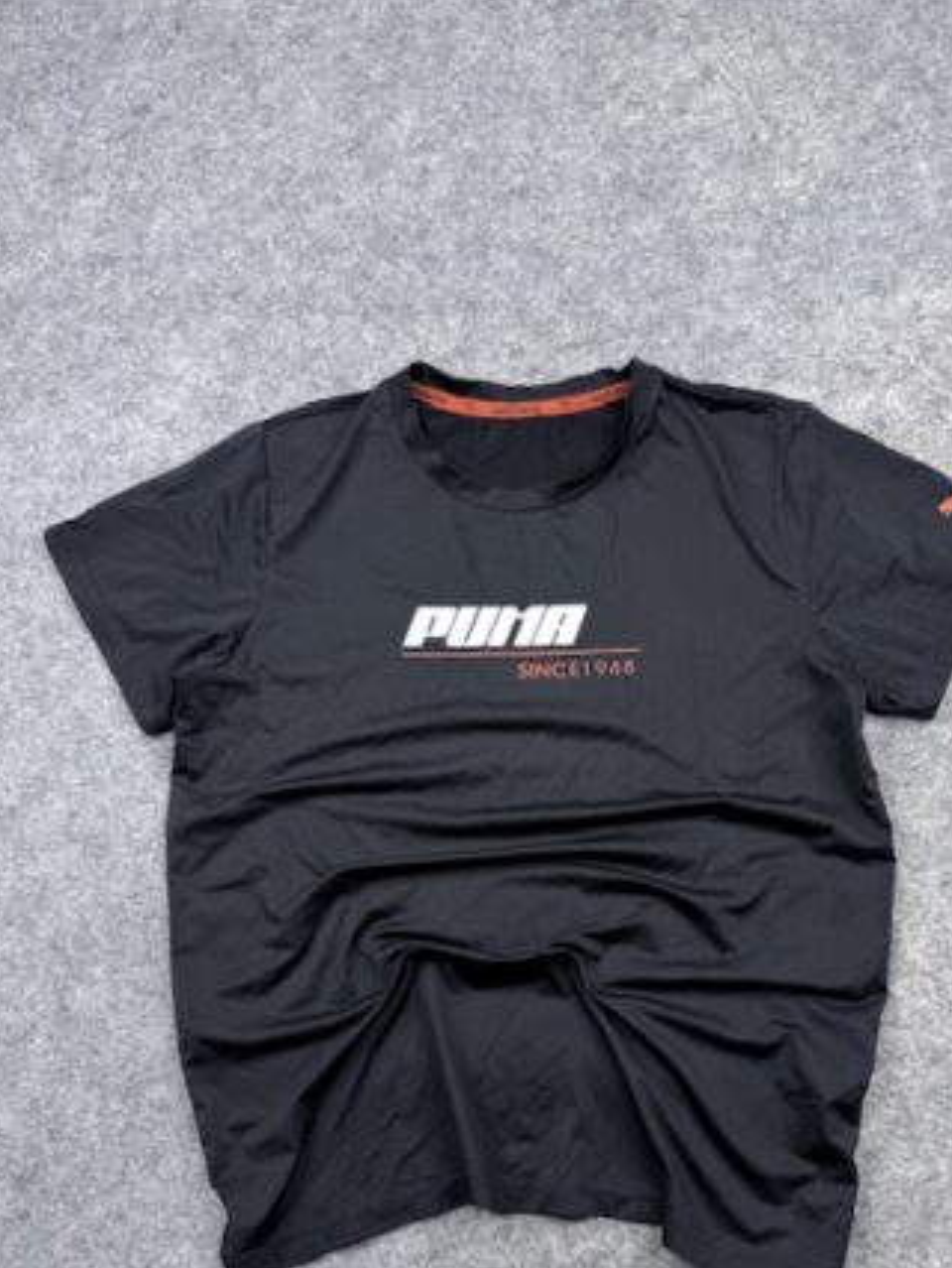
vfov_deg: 59.3
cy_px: 781
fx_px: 1099
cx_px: 527
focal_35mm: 30
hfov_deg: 46.8
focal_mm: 6.76
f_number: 1.78
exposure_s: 1/100
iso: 64
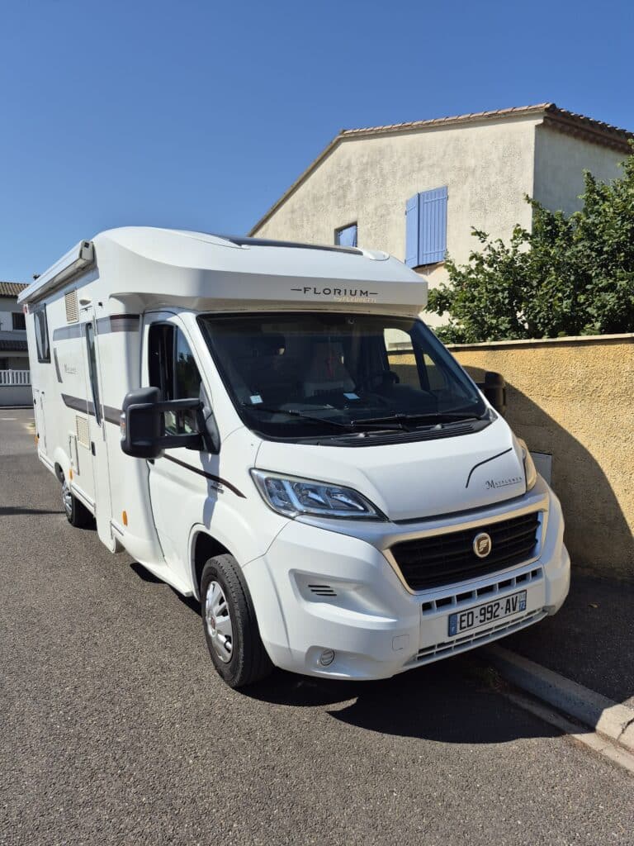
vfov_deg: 73.9
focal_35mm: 23
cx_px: 317
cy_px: 423
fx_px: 562
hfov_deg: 58.9
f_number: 1.8
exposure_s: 1/2736
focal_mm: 5.4
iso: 25
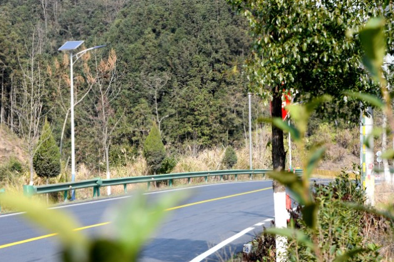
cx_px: 117
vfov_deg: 12.0
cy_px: 158
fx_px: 1247
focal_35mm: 114
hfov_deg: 17.9
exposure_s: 1/320
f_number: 9
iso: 320
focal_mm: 70
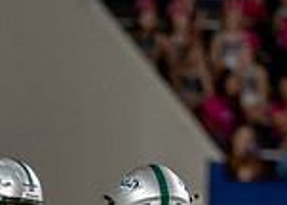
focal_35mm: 1219
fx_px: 9941
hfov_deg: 1.7
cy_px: 390
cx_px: -65
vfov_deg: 1.2
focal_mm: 200
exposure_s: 1/1250
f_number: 2.8
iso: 2000
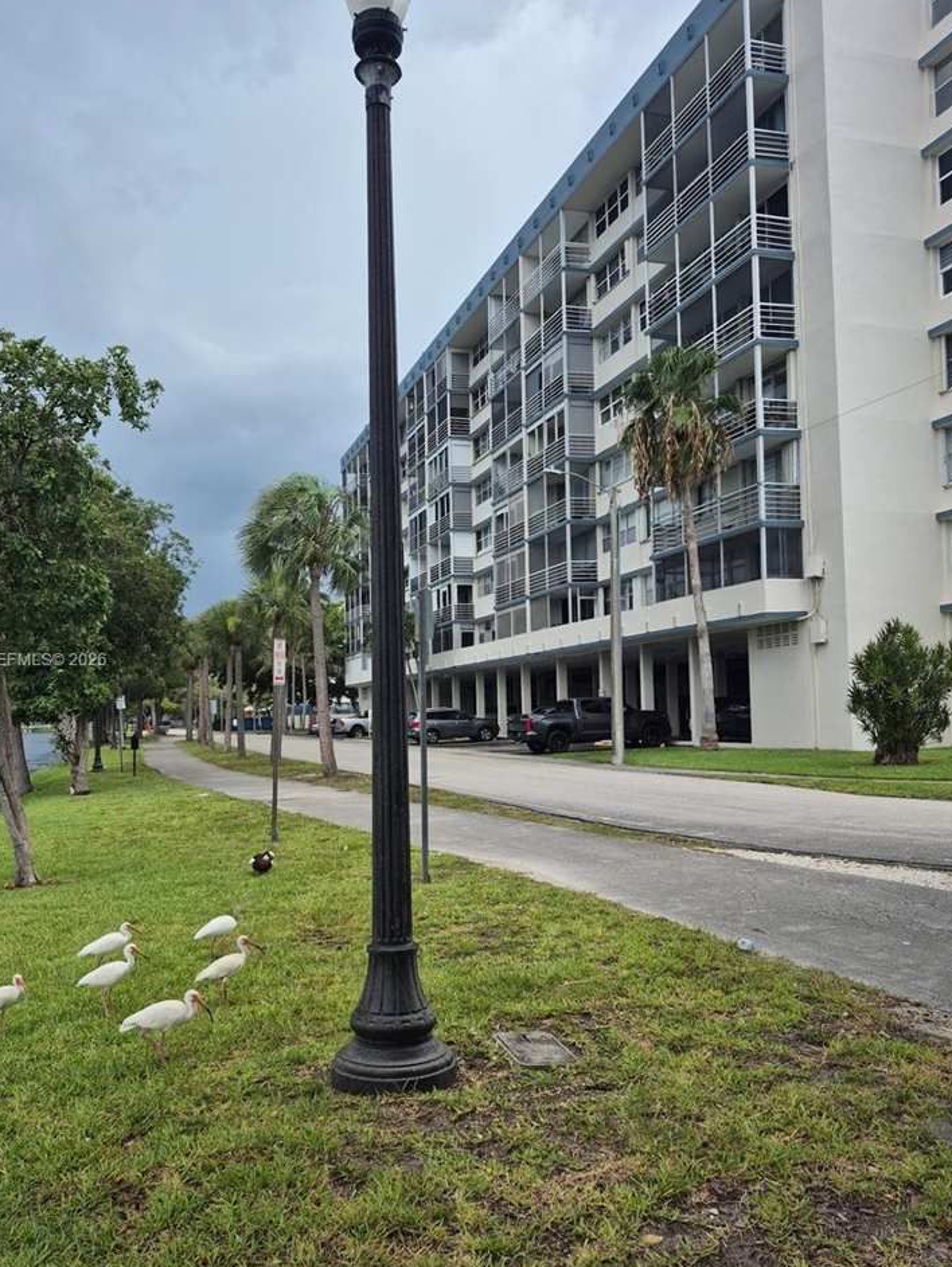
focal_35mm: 26
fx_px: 953
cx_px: 424
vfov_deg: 67.3
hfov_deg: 53.0
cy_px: 661
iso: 25
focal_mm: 5.4
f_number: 1.8
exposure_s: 1/974
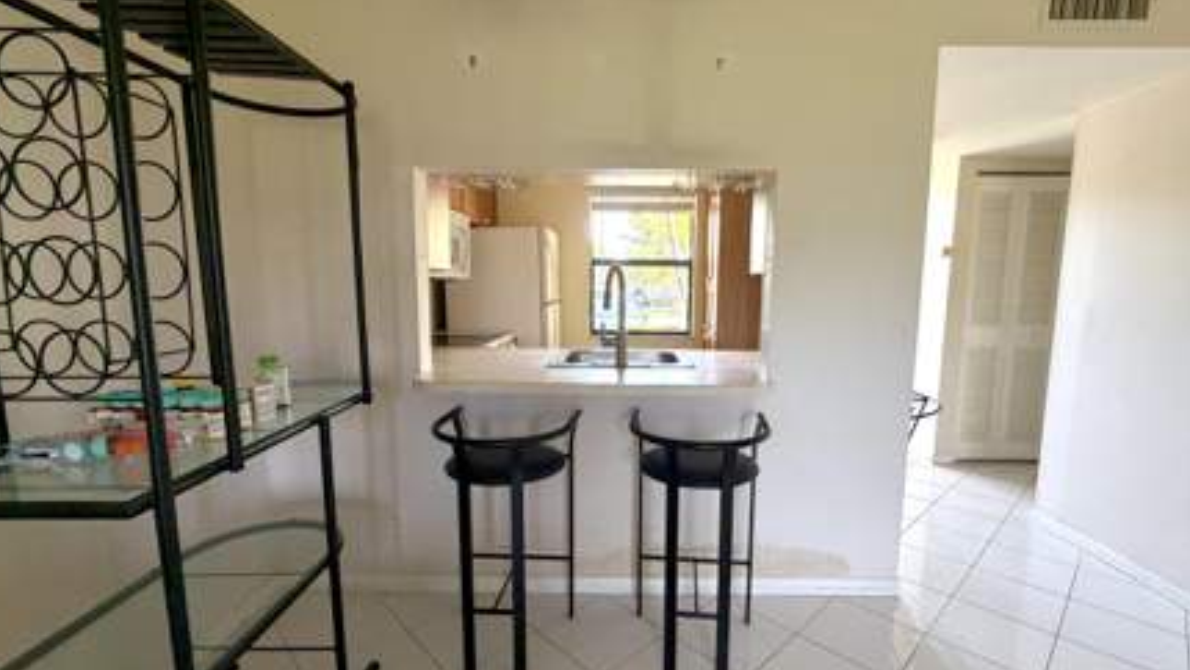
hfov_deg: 95.8
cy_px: 353
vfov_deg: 63.9
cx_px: 628
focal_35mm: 17
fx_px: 536
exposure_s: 1/86
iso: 320
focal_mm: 2.22
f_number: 2.2
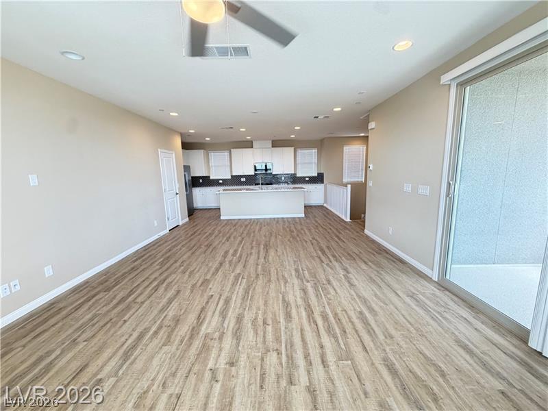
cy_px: 206
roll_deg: +1.6
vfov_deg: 85.7
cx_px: 274
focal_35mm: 14
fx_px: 222
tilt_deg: -8.9
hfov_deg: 102.1
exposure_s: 1/120
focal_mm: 2.22
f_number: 2.2
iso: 320
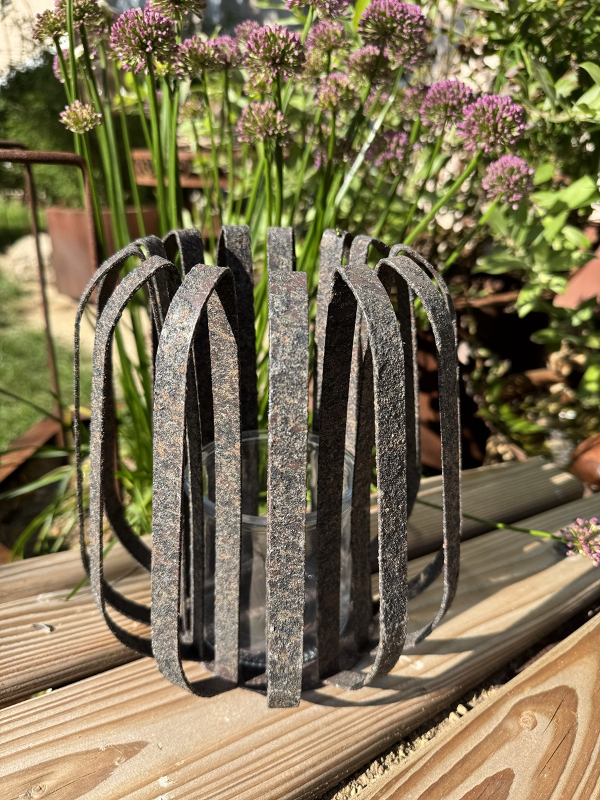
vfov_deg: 71.6
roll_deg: -0.7
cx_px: 300
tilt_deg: -21.6
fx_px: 555
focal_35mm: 24
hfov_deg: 56.8
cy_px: 400
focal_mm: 6.76
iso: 80
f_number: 1.78
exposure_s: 1/1818
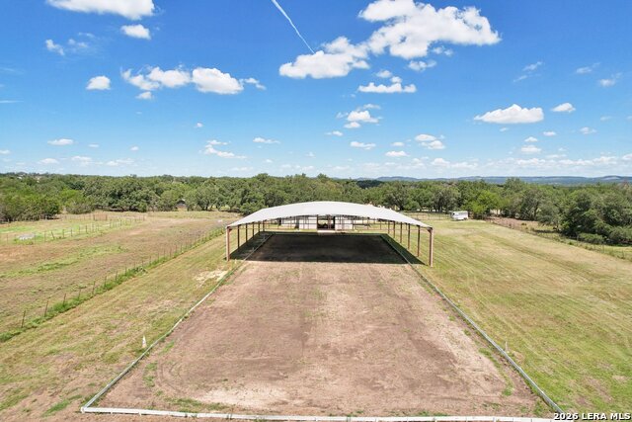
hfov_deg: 78.6
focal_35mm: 22
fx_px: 386
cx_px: 316
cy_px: 211
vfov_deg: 57.3
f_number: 2.8
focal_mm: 8.4
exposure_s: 1/80
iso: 100
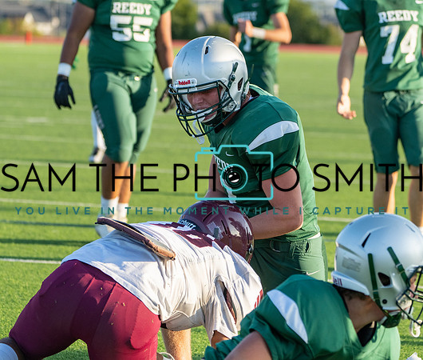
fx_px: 2988
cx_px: 286
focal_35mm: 233
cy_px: 153
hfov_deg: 8.1
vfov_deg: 6.9
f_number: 5
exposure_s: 1/1250
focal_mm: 158
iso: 640
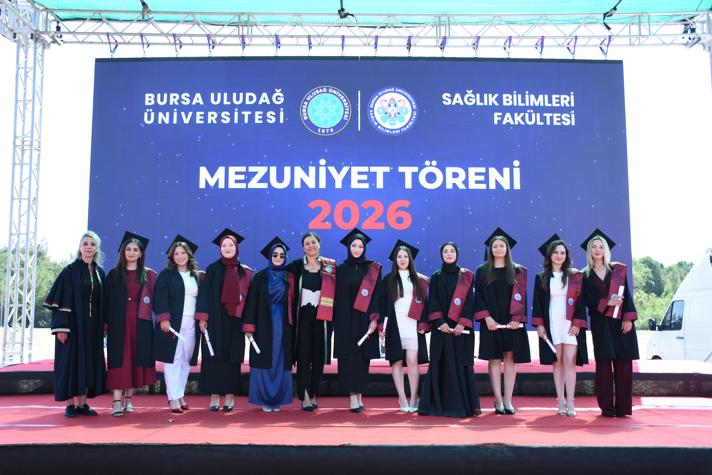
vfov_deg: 38.4
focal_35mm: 34
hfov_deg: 55.1
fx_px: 682
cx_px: 356
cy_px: 238
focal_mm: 23
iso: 200
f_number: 5
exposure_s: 1/250
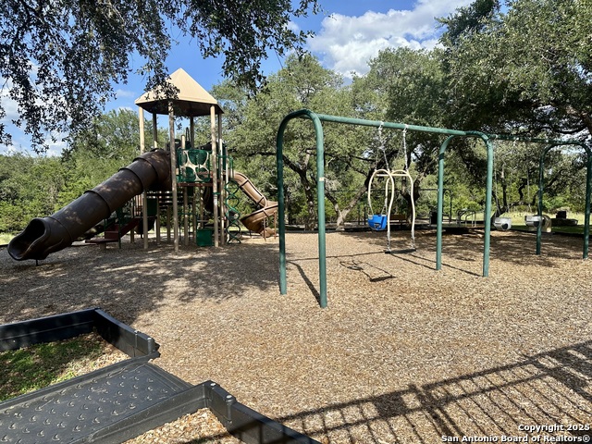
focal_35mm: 24
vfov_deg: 56.8
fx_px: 410
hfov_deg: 71.6
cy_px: 222
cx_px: 296
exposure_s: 1/3155
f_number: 1.78
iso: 80
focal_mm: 6.86
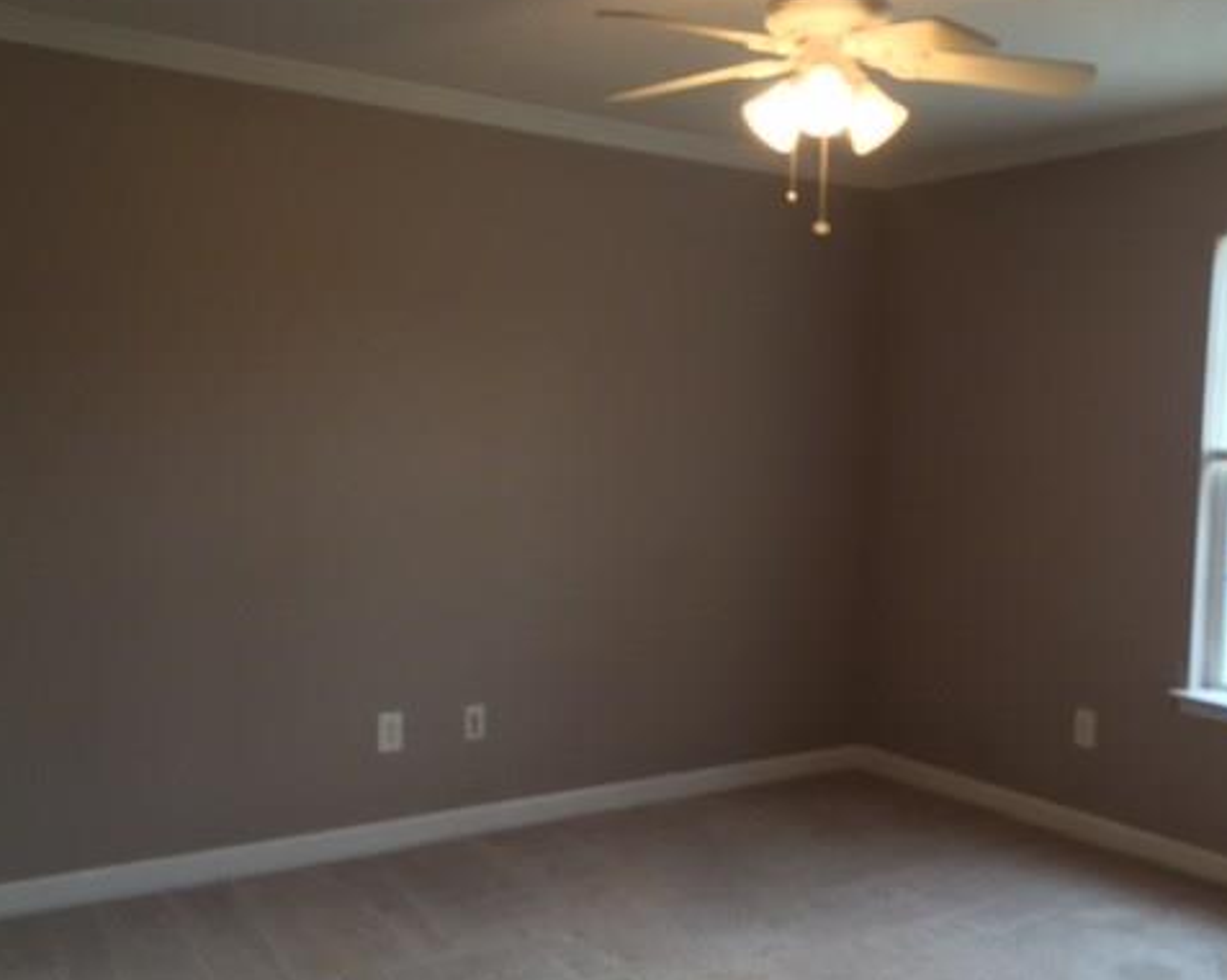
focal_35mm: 38
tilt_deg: -4.8
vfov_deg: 39.1
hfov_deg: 47.7
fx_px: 1379
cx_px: 728
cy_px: 538
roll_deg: -1.8
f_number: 2.2
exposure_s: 1/30
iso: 50
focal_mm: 4.15
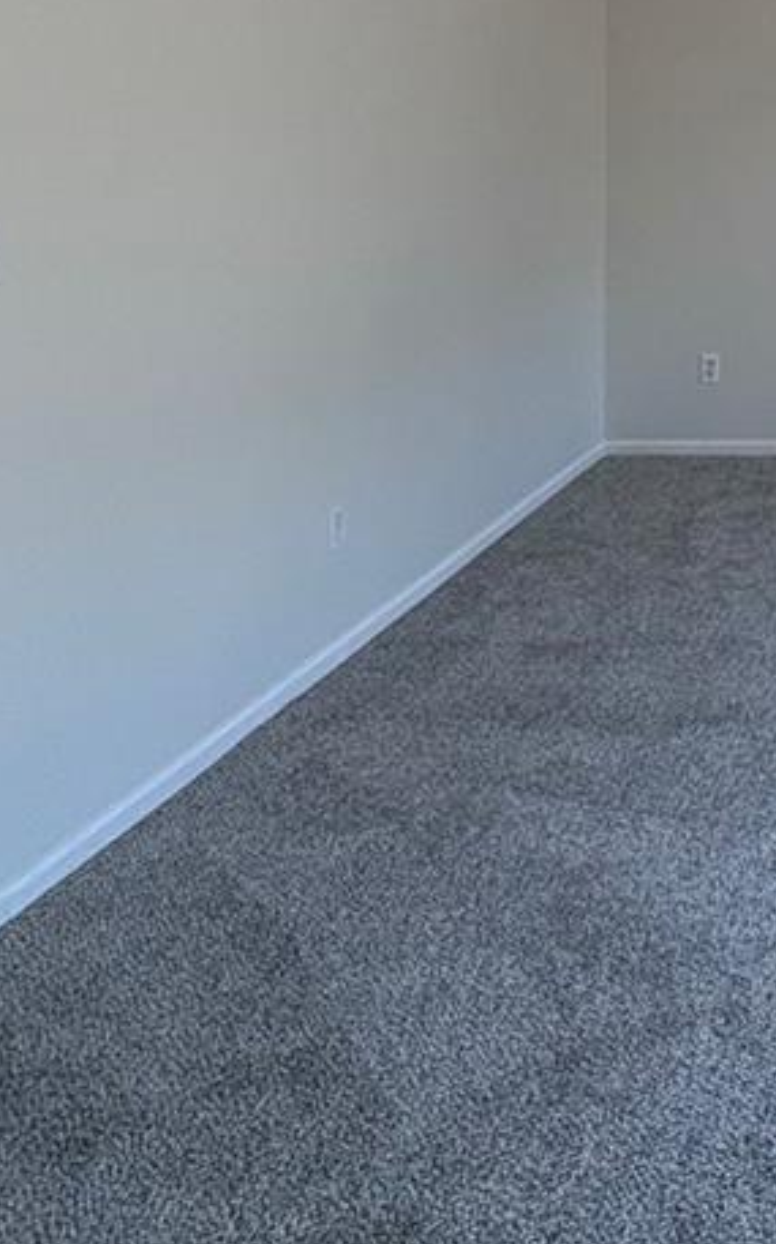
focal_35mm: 39
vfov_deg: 45.0
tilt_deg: +0.8
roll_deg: -0.5
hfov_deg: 27.1
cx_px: 1029
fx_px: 1322
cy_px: 90
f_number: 2.2
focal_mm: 2.22
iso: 80
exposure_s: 1/112
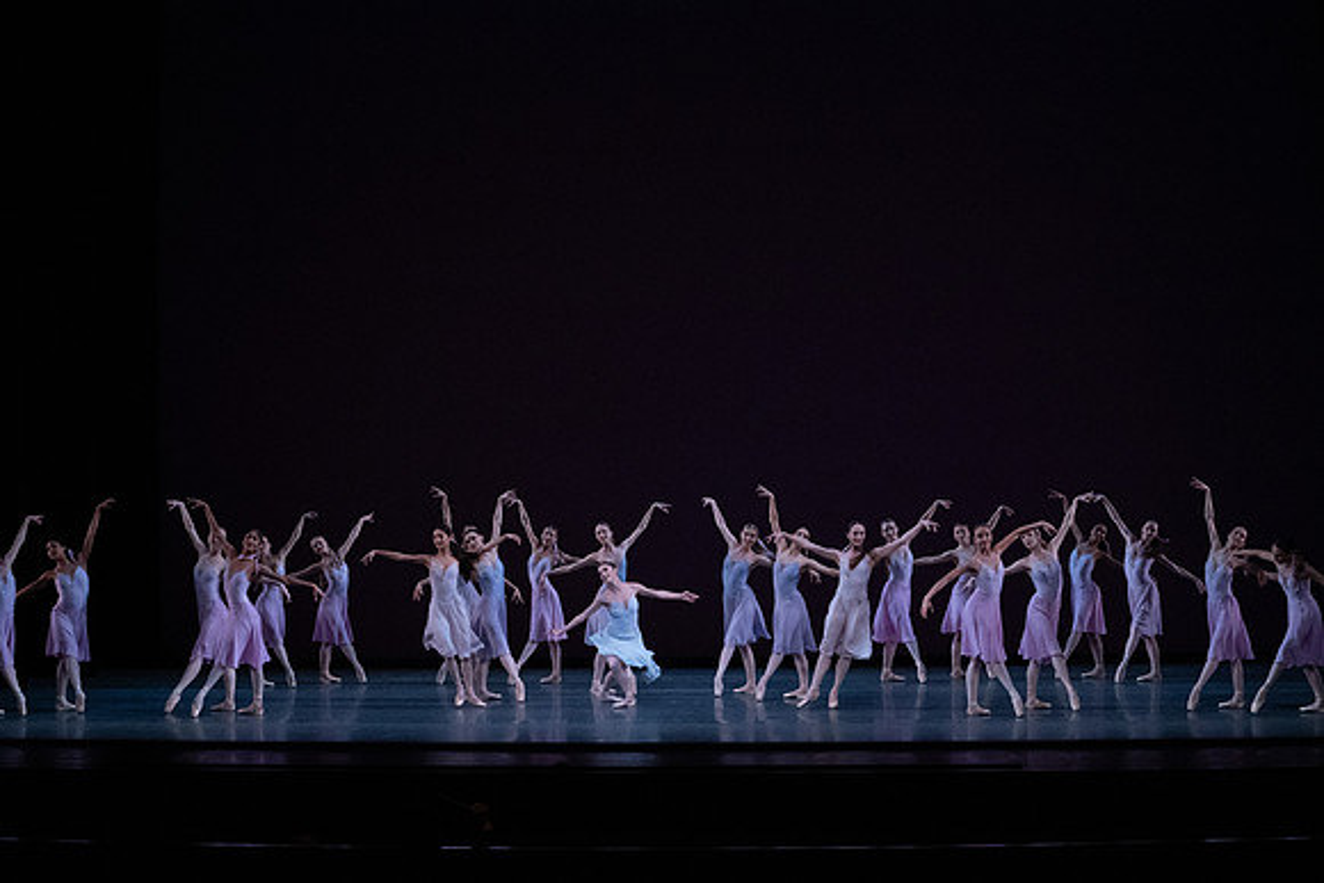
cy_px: 442
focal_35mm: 70
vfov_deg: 19.5
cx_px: 662
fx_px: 2575
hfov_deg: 28.8
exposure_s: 1/400
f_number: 13
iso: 12800
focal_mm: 70
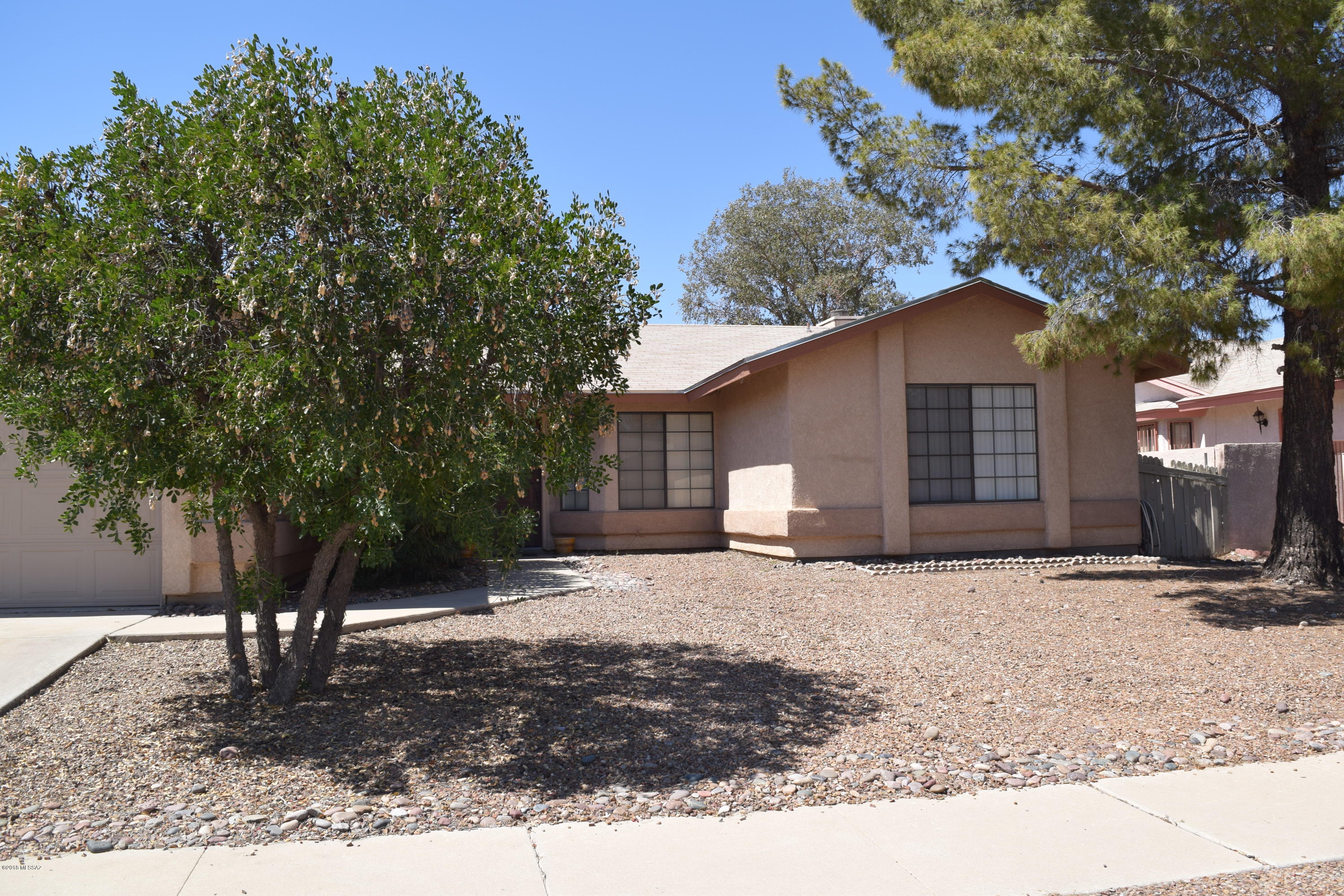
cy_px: 448
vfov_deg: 43.6
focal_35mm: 30
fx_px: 1120
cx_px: 672
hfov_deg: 61.9
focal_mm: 20
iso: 100
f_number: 9
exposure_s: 1/200
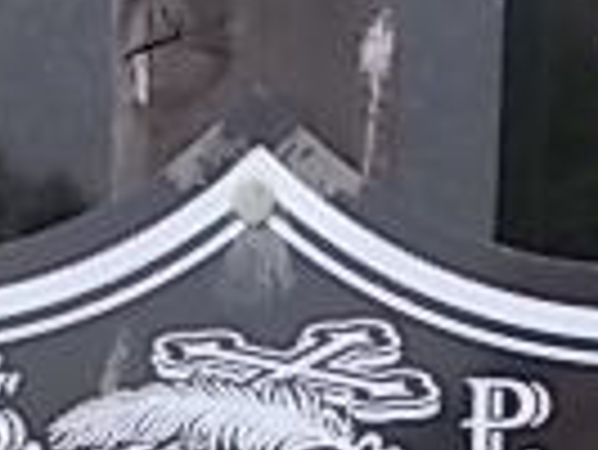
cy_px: 720
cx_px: 369
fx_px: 2161
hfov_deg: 15.7
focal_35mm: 125
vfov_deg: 11.3
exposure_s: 1/320
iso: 80
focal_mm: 4.6
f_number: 3.2
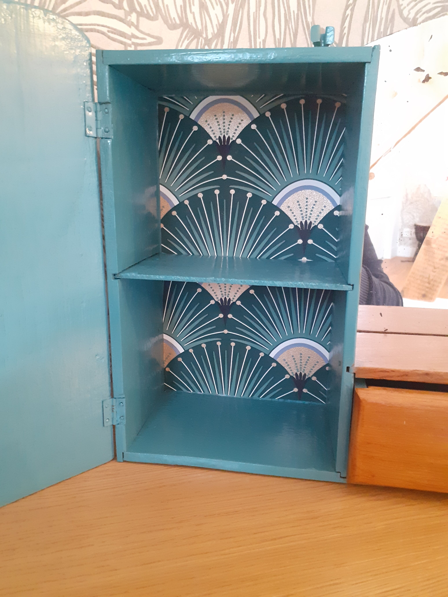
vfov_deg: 65.3
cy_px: 298
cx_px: 224
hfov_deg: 51.4
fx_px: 466
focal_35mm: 27
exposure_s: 1/20
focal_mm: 3.6
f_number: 1.9
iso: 500
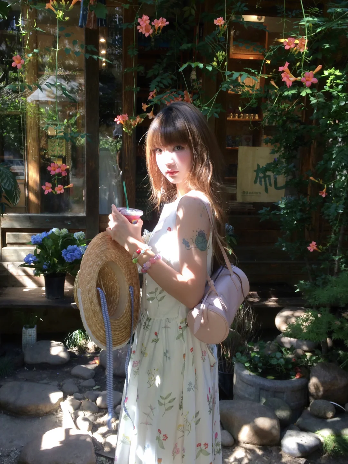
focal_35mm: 29
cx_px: 174
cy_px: 232
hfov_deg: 48.2
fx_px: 389
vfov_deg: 61.7
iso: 50
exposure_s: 1/100
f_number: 2.2
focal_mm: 4.15
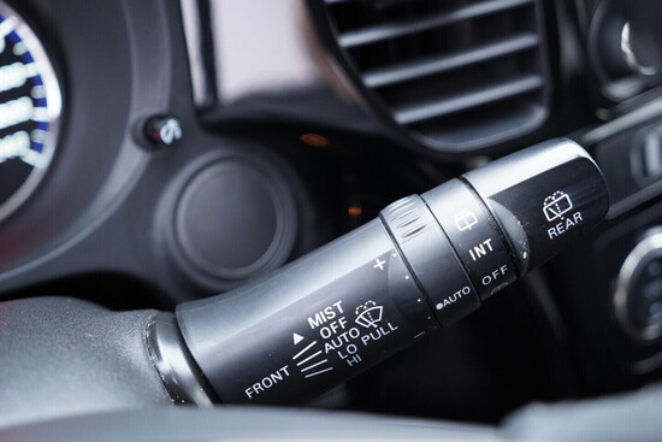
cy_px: 221
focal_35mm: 36
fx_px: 662
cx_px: 331
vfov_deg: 36.9
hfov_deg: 53.1
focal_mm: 24
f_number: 2.8
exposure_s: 1/40
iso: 800
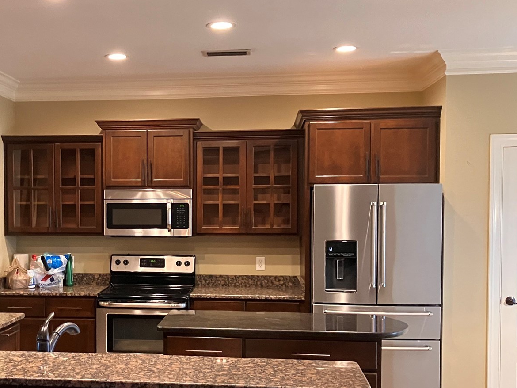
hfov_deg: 38.0
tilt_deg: -1.2
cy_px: 232
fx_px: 732
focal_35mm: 49
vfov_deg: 29.6
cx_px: 132
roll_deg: -0.4
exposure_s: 1/40
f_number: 1.8
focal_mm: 3.99
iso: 400
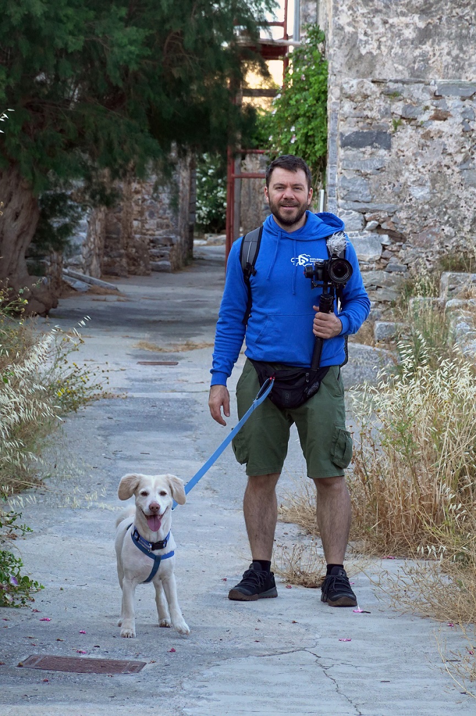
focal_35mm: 195
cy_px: 358
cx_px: 238
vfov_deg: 10.6
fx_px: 3872
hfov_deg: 7.0
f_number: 8
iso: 800
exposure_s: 1/200
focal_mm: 70.34
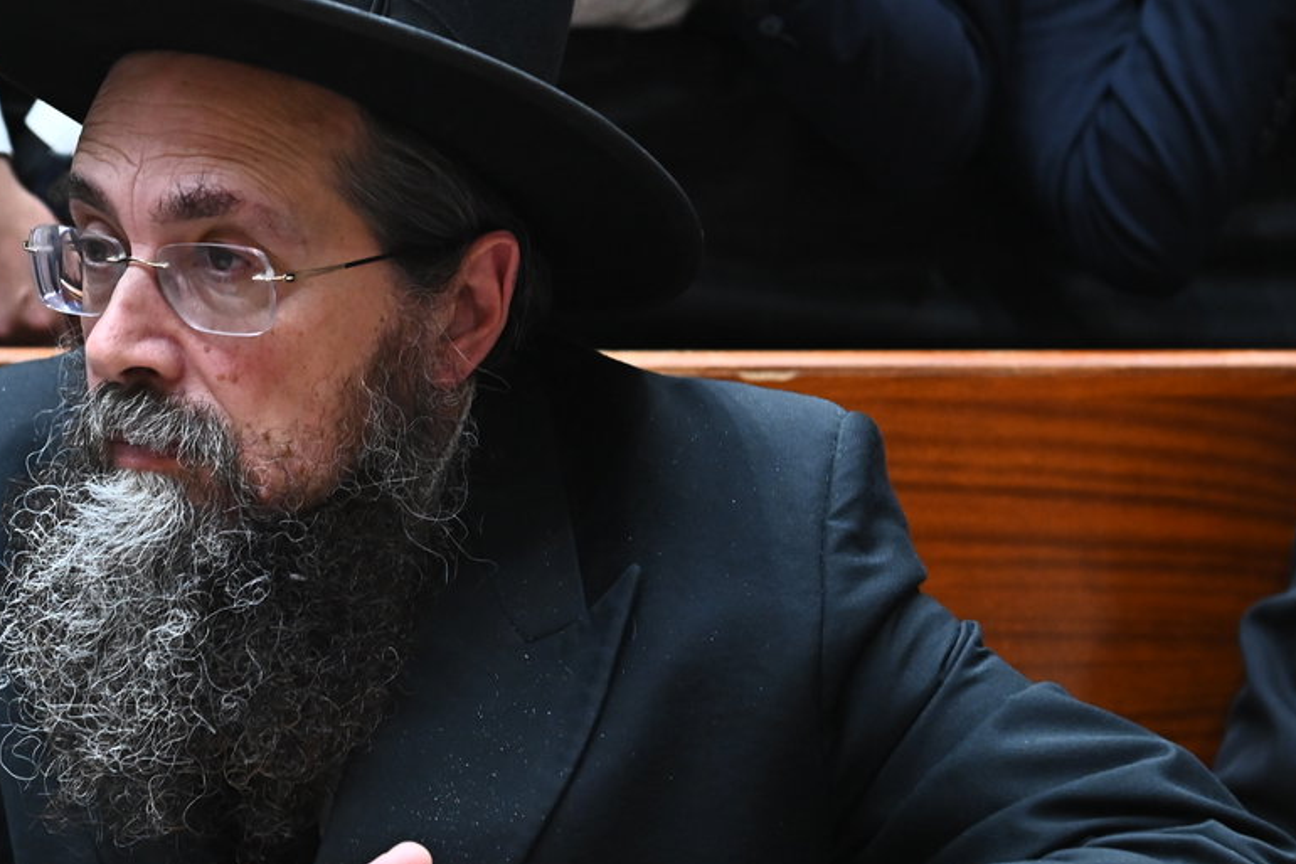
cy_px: 408
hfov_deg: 20.3
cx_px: 345
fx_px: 3599
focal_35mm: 100
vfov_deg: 13.7
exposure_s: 1/160
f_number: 3.5
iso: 3200
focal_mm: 55
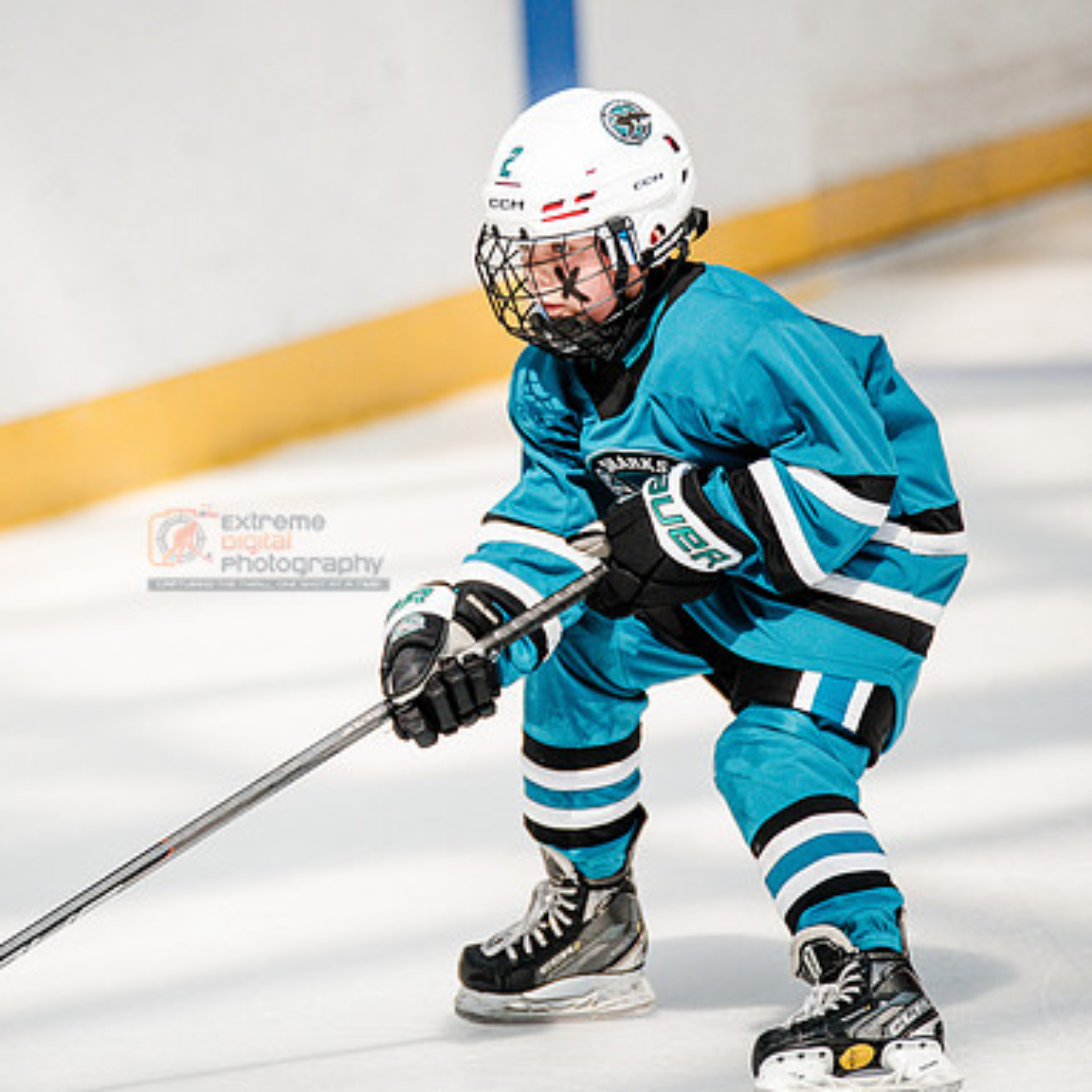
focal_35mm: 427
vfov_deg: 4.1
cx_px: 423
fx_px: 15240
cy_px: 429
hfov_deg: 4.1
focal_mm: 274
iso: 1250
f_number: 3.2
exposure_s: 1/4000
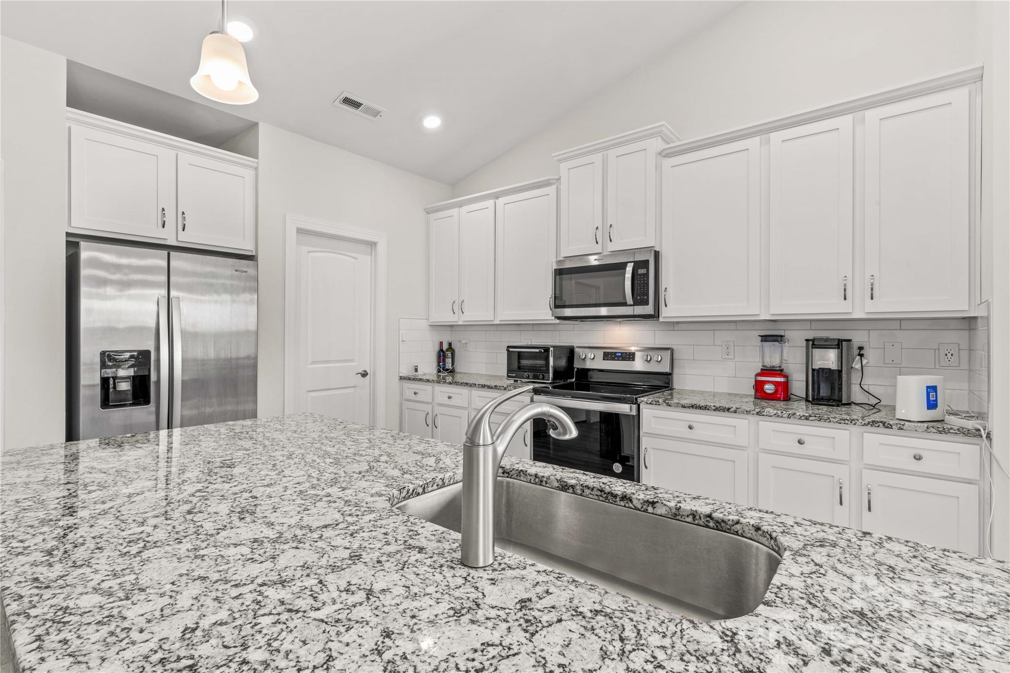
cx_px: 505
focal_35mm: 16
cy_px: 336
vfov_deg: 73.7
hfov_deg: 96.7
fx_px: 449
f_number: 16
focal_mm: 16
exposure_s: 2.5
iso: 100
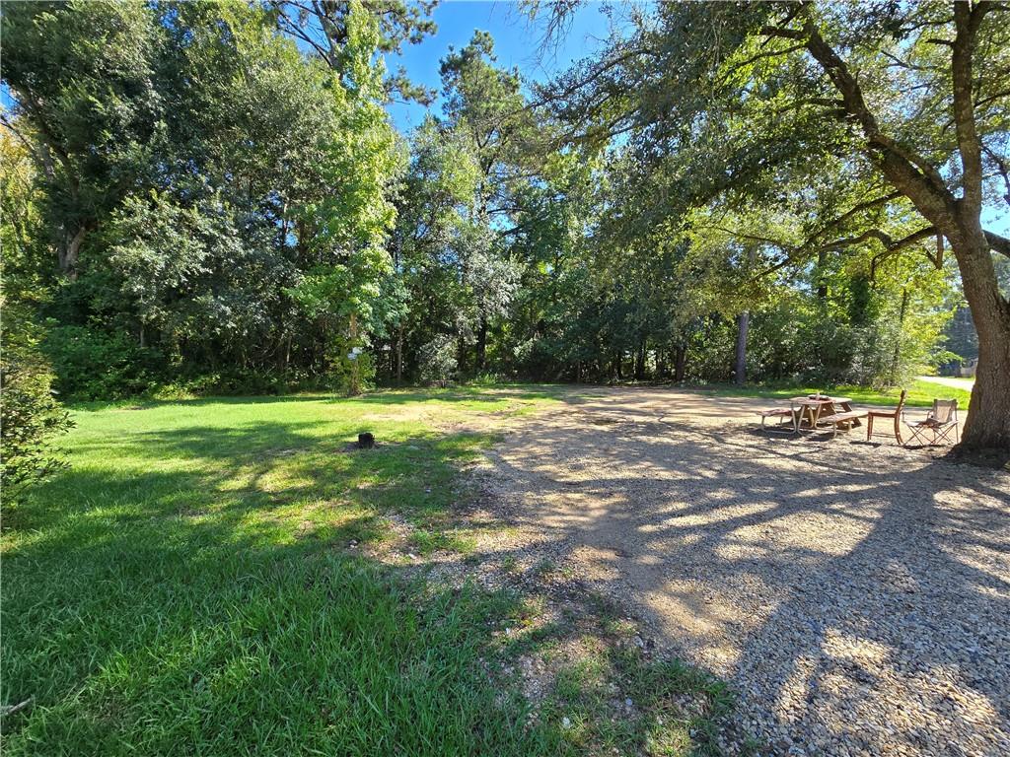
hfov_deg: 106.2
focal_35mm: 13
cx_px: 505
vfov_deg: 89.9
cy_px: 378
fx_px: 379
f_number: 2.2
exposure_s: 1/548
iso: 50
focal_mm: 2.2
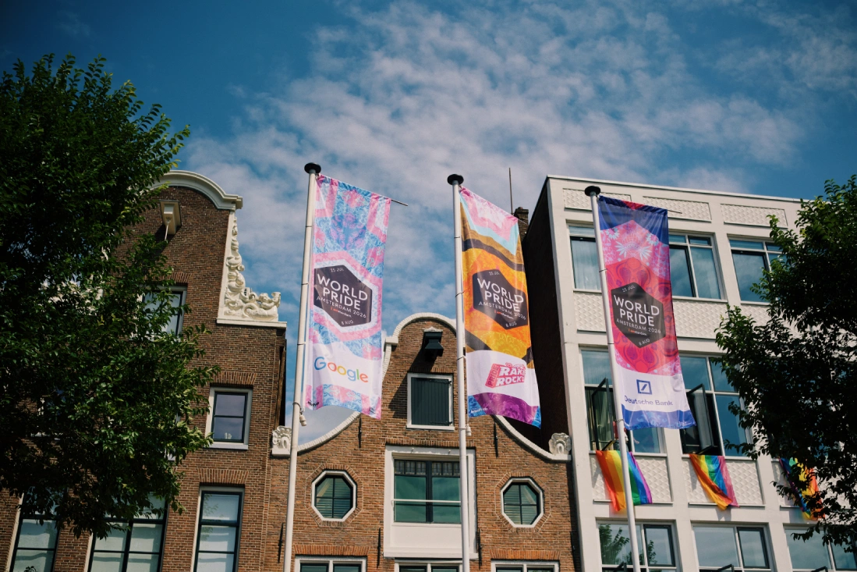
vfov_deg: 32.6
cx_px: 428
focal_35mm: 41
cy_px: 286
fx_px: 976
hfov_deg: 47.4
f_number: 2
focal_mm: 27
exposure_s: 1/7000
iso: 160
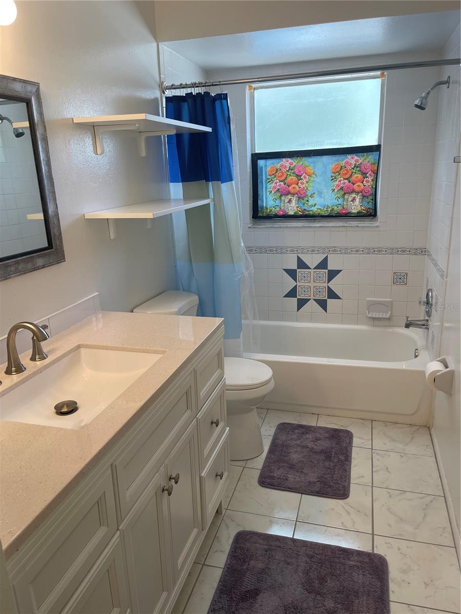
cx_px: 230
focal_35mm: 26
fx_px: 462
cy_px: 307
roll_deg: +2.3
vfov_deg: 67.3
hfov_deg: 53.1
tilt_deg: -15.8
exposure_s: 1/120
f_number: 1.6
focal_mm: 5.1
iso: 64
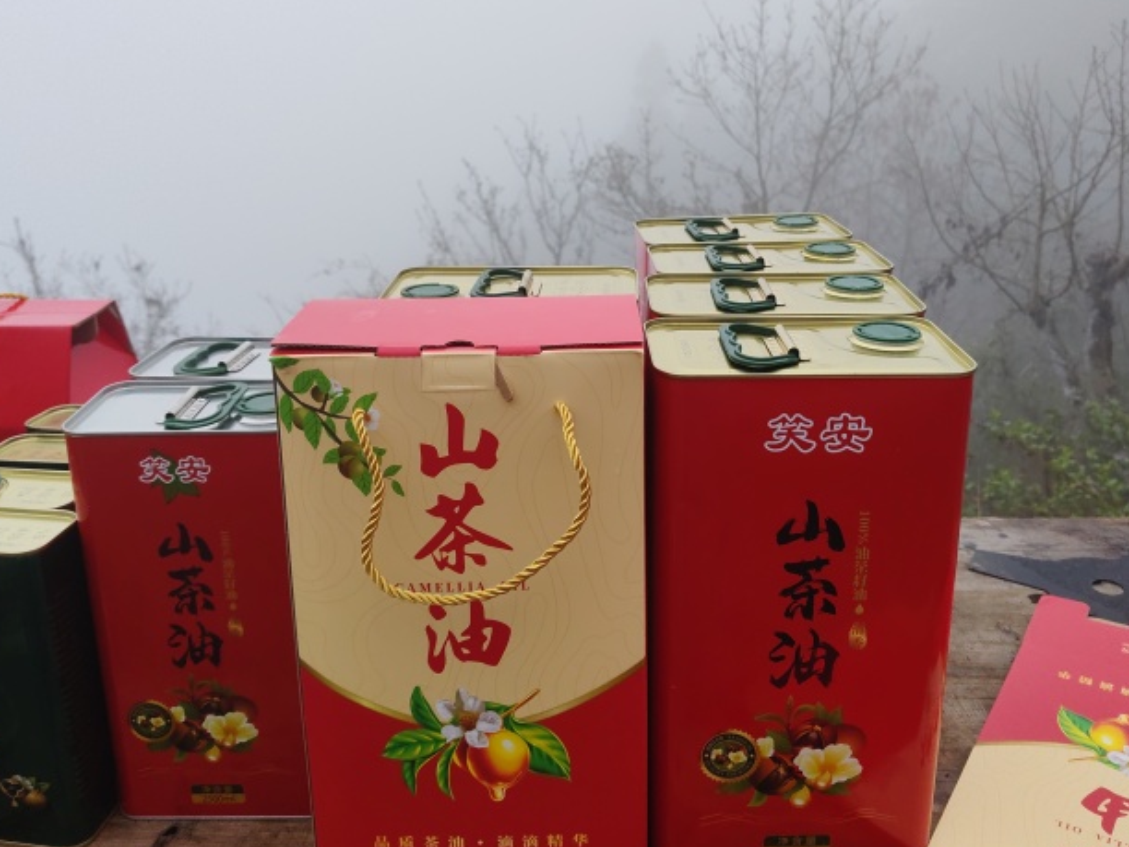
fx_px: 1109
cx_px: 592
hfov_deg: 53.9
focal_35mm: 34
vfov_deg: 41.6
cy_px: 334
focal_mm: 4.84
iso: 435
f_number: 1.88
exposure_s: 1/100
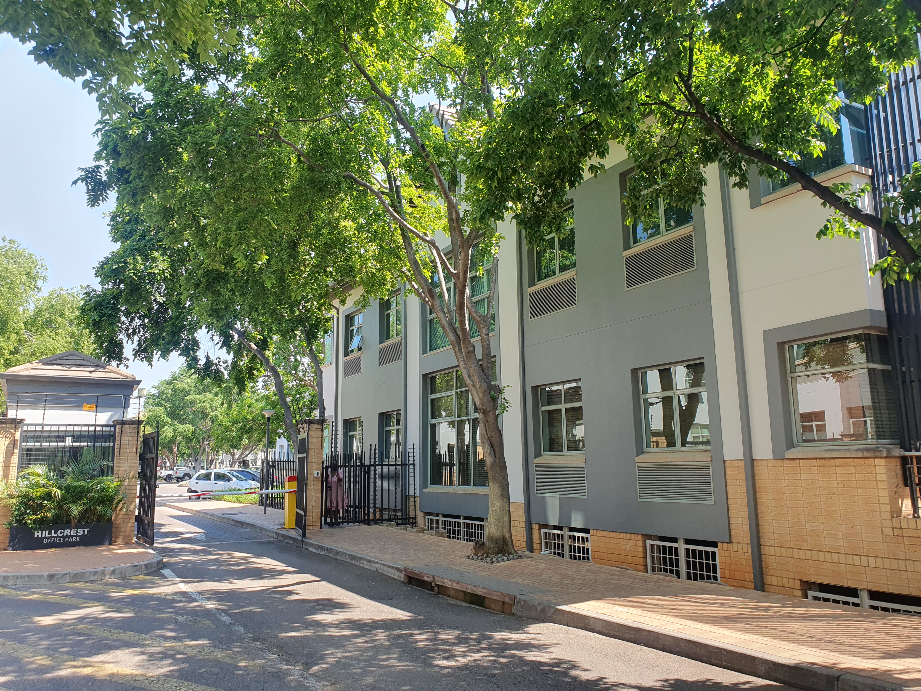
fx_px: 692
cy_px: 346
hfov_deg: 67.3
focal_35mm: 26
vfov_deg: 53.1
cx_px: 460
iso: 50
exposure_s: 1/288
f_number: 2.4
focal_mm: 4.32
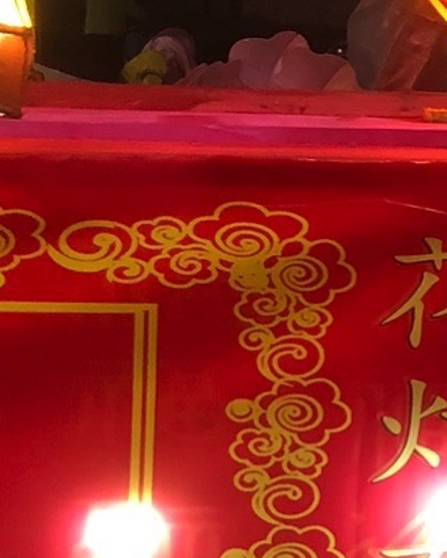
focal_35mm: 58
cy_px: 308
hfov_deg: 26.1
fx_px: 959
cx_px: 141
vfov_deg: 32.4
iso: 100
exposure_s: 1/17
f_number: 1.8
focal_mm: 4
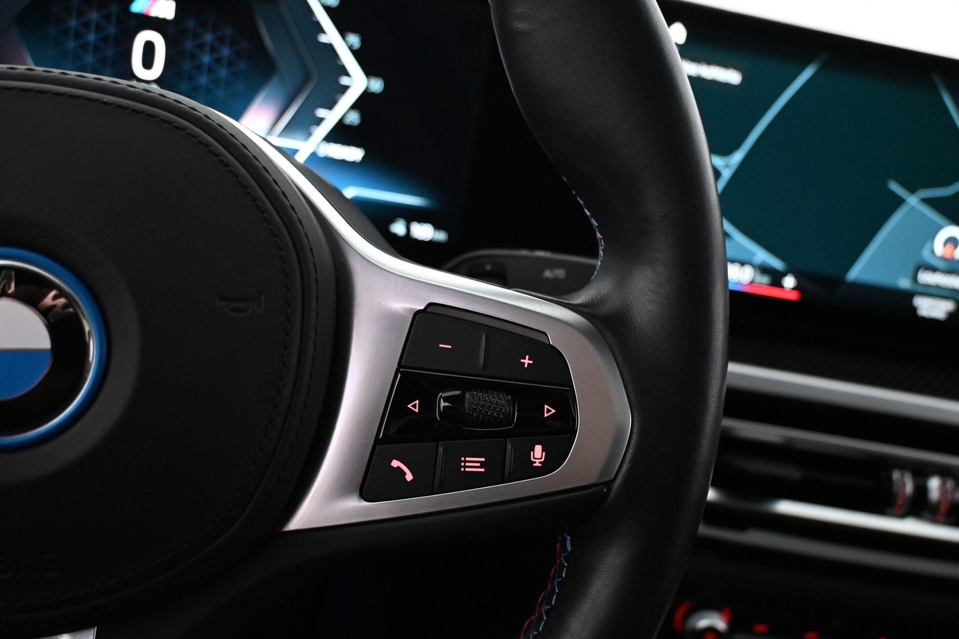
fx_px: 899
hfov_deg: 56.1
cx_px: 480
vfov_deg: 39.1
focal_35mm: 34
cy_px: 320
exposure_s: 1/80
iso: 4000
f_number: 4
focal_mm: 22.5
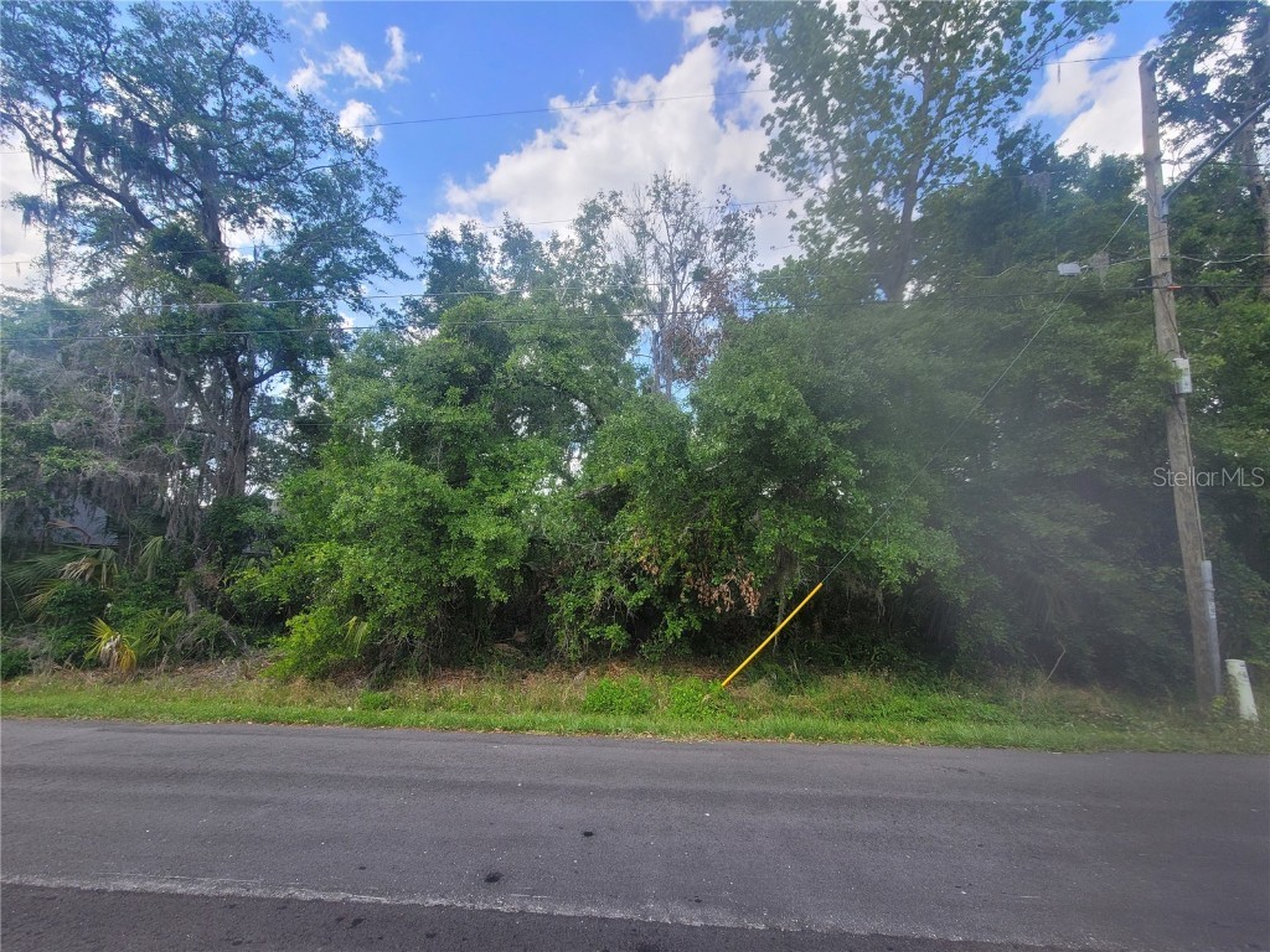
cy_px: 476
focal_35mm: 13
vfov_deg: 89.9
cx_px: 635
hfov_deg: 106.2
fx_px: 477
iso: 64
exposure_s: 1/720
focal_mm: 2.2
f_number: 2.2
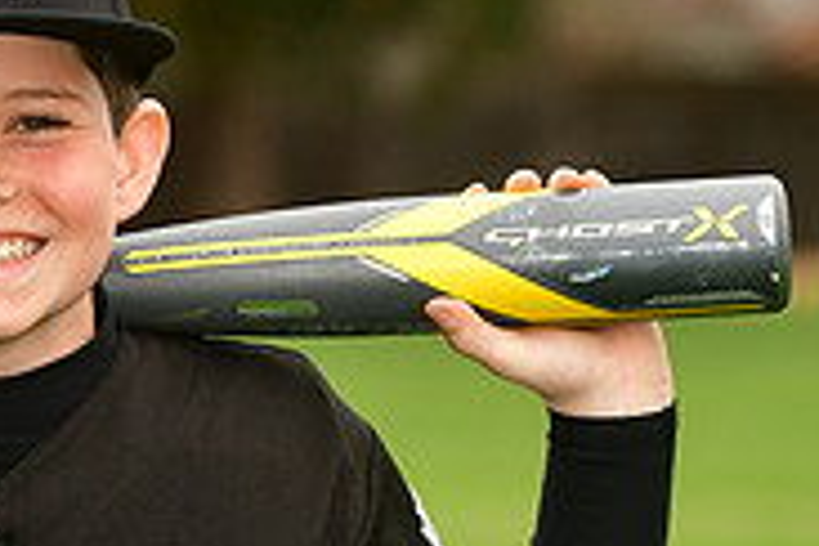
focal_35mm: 572
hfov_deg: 3.6
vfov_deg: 2.4
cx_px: -22
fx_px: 13012
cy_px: 732
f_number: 4
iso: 320
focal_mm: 120
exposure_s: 1/1000
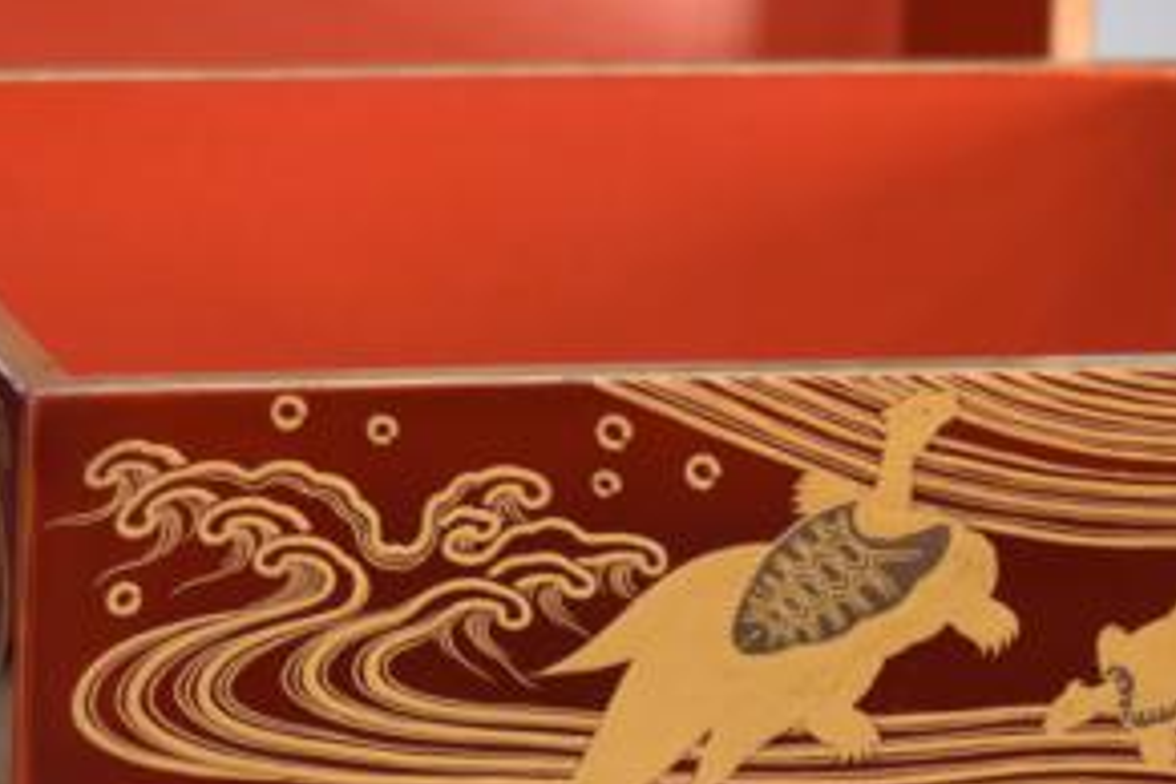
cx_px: 424
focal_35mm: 313
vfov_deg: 4.4
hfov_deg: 6.6
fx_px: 10224
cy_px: -139
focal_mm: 56
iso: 400
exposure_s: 1/30
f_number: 4.8
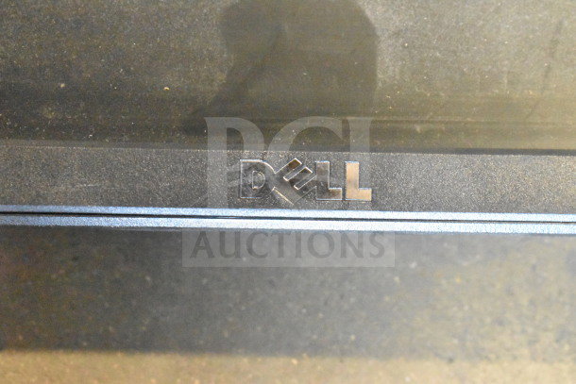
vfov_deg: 16.6
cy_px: 192
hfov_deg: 24.6
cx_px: 288
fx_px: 1320
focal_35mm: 82
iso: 25600
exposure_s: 1/60
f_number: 5.6
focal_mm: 55
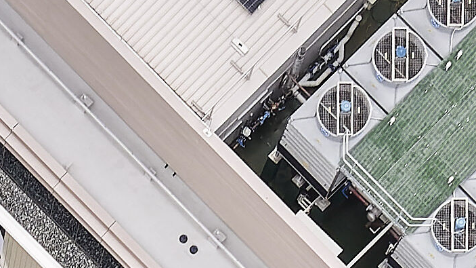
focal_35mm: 196
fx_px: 2473
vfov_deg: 5.1
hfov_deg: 10.7
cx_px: -205
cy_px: 1251
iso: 160
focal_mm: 12.29
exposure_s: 1/400
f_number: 2.8
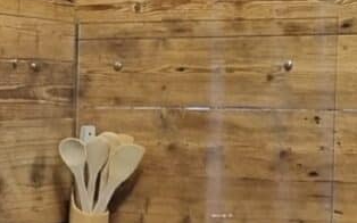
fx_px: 1751
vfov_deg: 7.2
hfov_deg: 11.2
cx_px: -184
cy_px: 237
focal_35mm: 180
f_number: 1.8
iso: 800
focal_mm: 5.4
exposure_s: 1/50
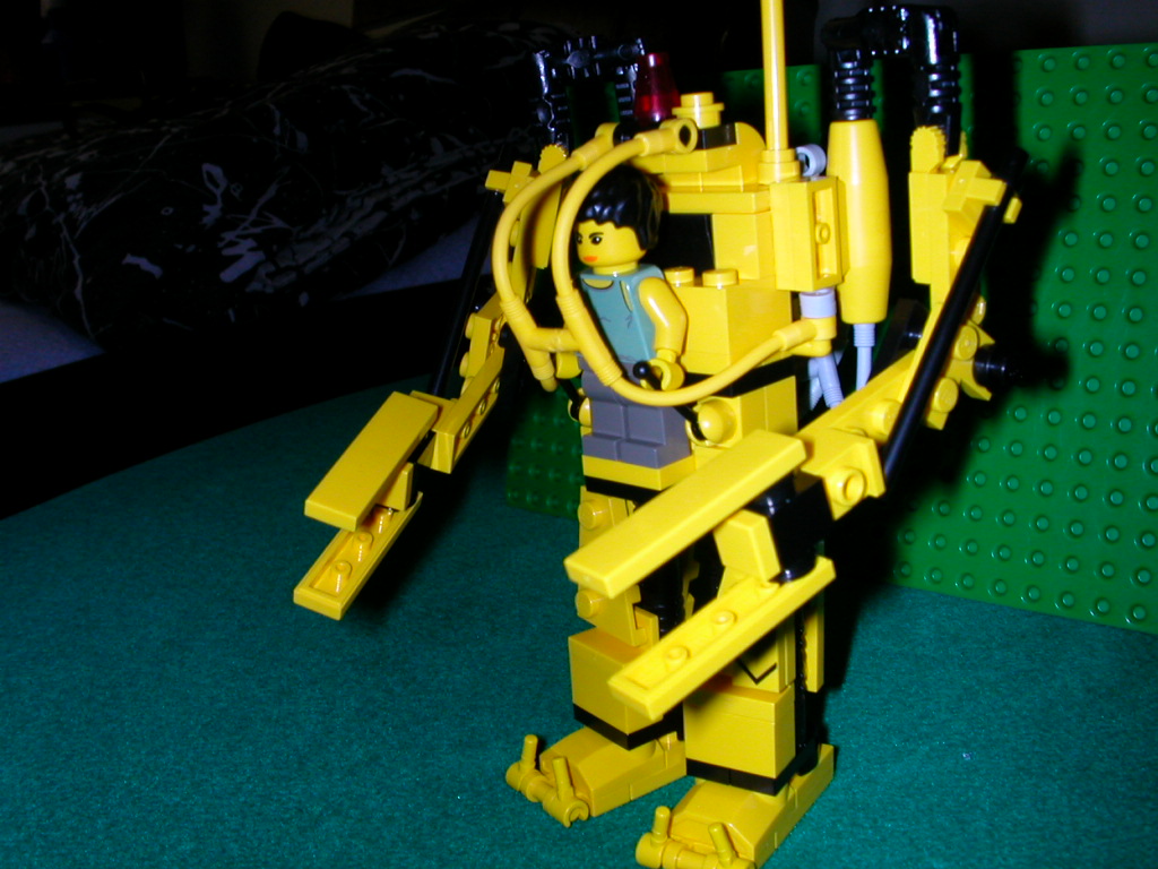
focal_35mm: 37
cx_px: 579
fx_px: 1238
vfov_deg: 38.7
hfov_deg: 50.1
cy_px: 434
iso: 100
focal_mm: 5.6
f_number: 4.5
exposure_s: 1/59.9
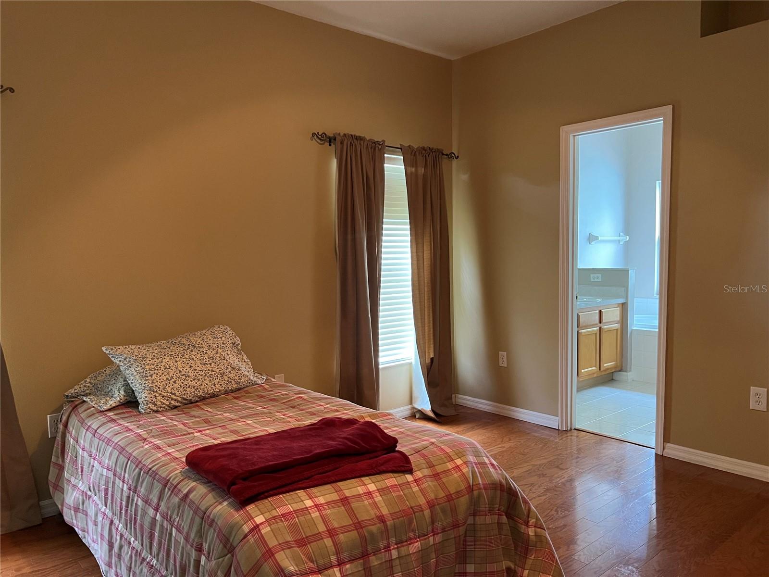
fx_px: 578
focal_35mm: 26
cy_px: 288
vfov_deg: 53.1
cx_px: 384
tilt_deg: -4.3
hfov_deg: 67.3
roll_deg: +1.1
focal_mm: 5.7
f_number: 1.5
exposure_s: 1/60
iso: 320
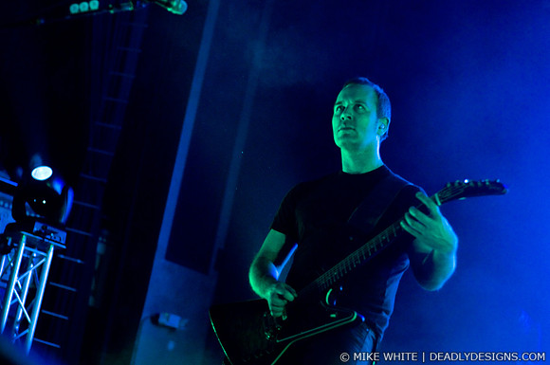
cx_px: 275
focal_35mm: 75
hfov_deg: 27.0
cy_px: 182
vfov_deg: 18.1
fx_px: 1144
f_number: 2.2
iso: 1000
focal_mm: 50
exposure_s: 1/125
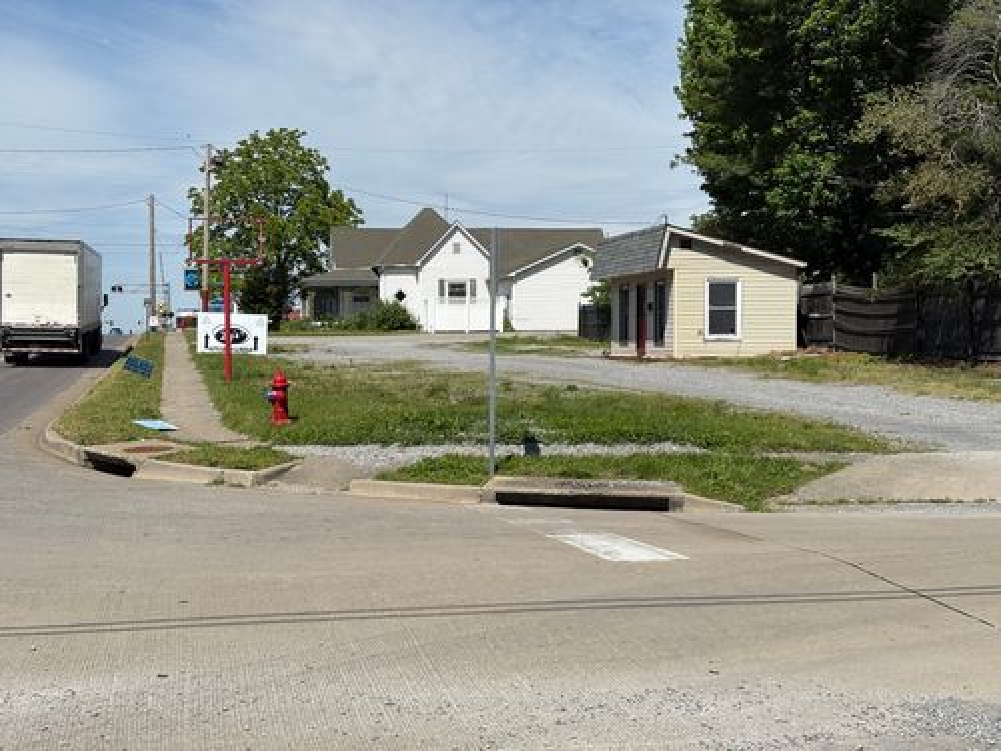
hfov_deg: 36.8
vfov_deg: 28.0
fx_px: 1504
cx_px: 500
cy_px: 376
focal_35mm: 52
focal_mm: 5.96
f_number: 1.6
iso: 32
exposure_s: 1/4630
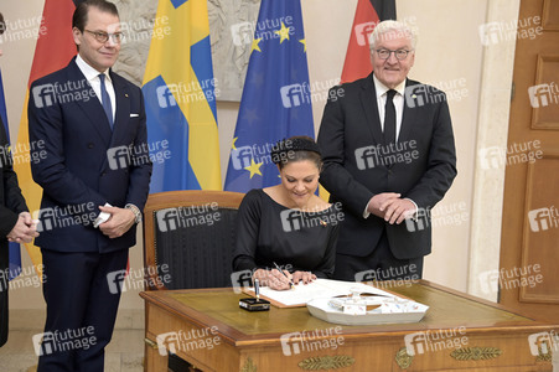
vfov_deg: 19.4
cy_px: 186
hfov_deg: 28.9
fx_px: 1086
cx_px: 280
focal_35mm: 70
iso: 1600
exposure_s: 1/160
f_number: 5
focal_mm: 70
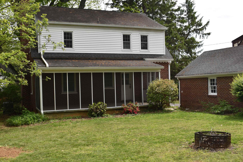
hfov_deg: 47.9
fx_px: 273
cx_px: 122
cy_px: 81
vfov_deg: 33.0
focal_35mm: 40
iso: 160
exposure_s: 1/250
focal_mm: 27
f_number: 8
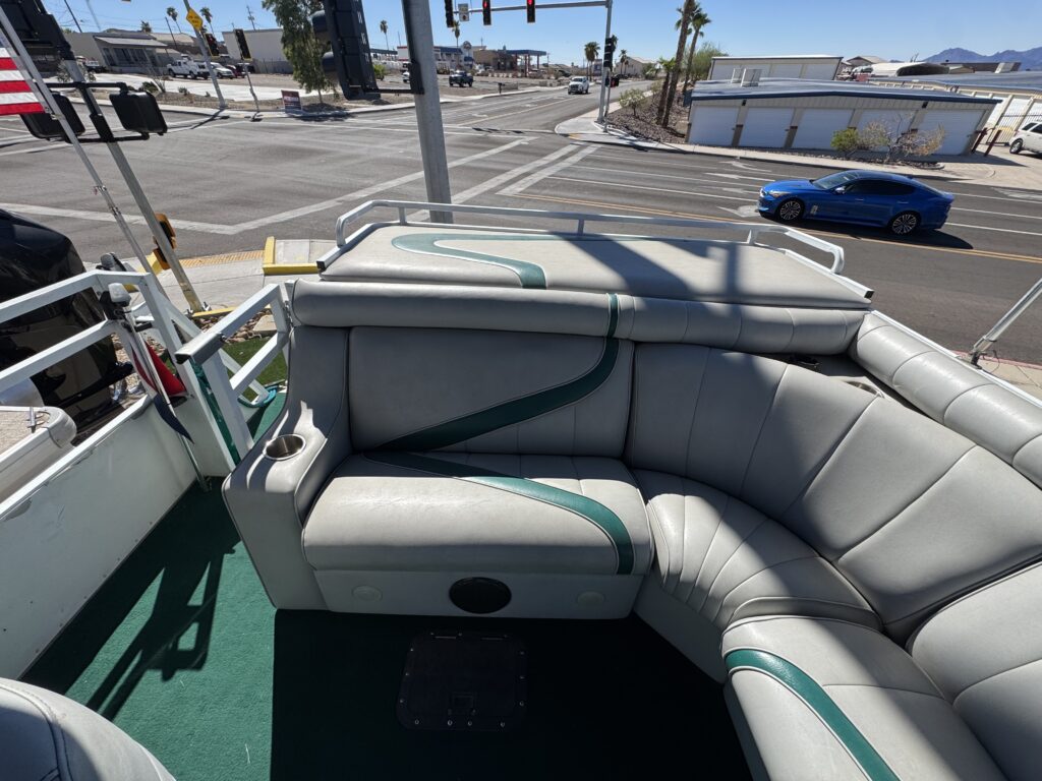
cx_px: 521
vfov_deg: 85.7
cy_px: 390
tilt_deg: -39.4
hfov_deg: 102.1
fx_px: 421
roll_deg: +1.7
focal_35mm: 14
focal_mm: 2.22
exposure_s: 1/1748
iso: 50
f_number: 2.2
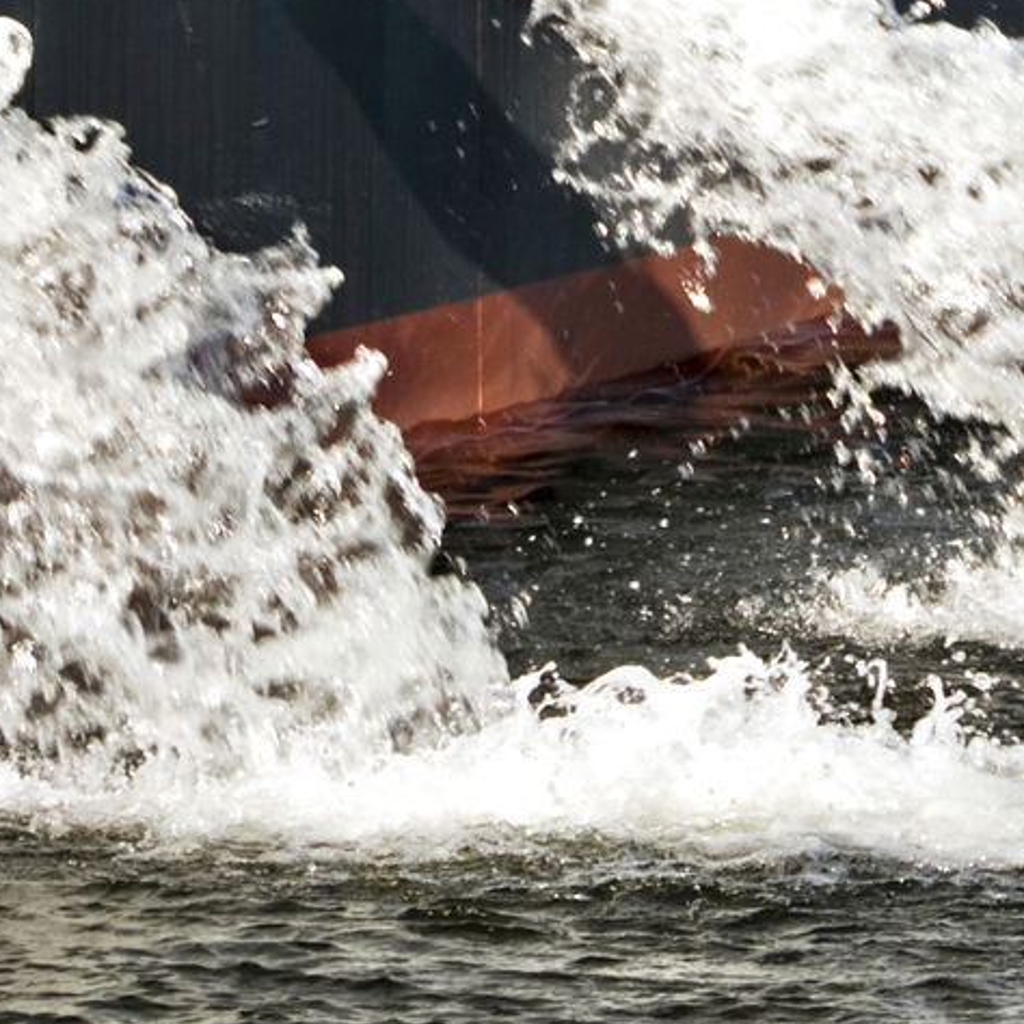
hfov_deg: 1.8
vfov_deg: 1.8
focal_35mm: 971
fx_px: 32497
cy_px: -81
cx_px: 948
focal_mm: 170
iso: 100
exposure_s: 1/250
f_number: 8
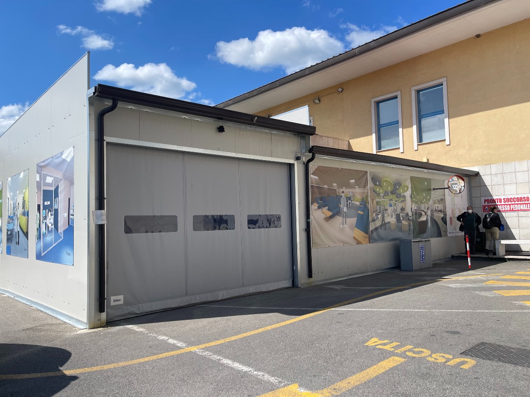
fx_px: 383
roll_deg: +1.5
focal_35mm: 25
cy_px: 198
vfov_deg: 54.9
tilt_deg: +3.3
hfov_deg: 69.4
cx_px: 265
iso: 32
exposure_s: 1/3788
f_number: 1.6
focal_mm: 5.1
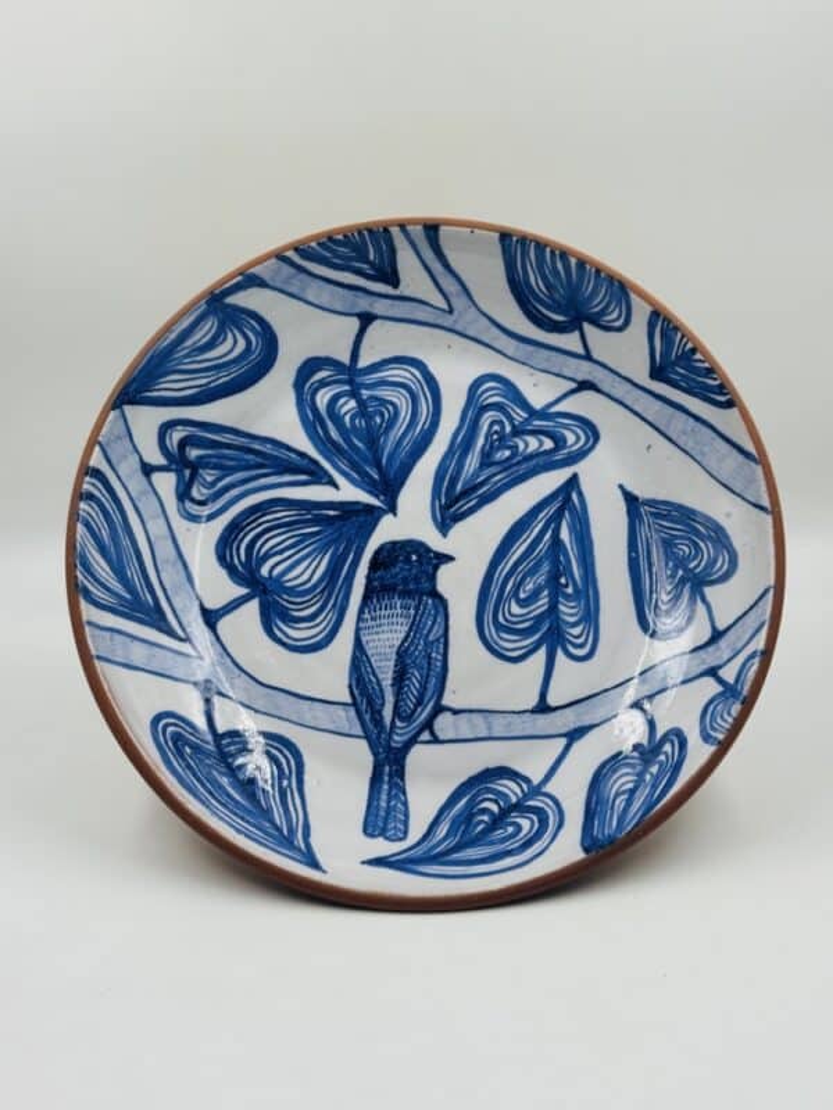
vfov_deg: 39.7
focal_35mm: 48
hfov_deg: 30.3
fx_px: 1540
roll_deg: +0.3
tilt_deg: -25.6
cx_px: 416
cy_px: 555
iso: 64
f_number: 1.78
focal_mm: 6.86
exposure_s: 1/642
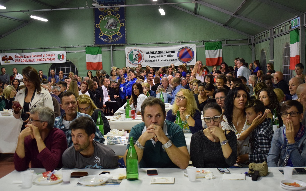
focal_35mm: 50
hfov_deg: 40.3
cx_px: 152
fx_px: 417
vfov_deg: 25.8
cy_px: 91
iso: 1800
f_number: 4.5
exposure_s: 1/60
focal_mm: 32
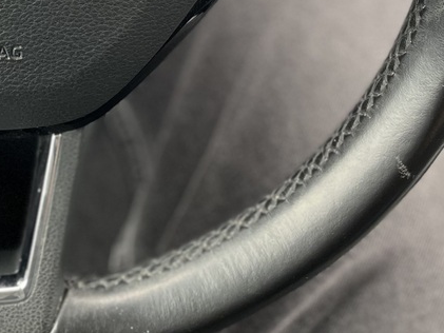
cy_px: -130
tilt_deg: -36.8
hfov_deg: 21.0
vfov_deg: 15.6
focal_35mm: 89
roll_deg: +0.1
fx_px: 1142
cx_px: -28
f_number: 1.6
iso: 125
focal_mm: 5.1
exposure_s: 1/54
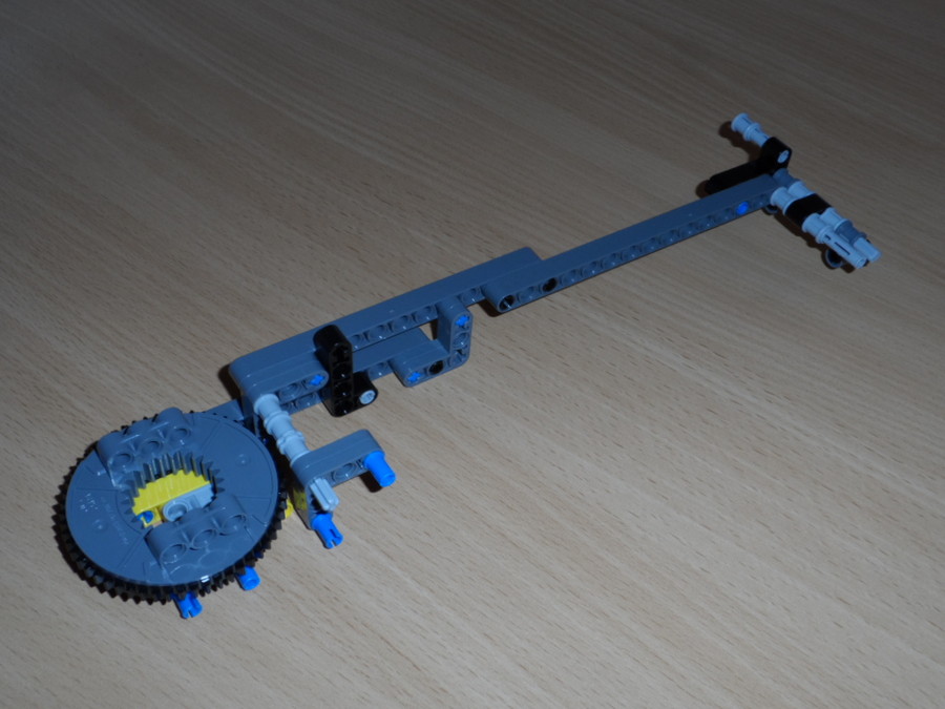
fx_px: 1119
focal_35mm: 41
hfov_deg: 45.8
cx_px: 472
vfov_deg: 35.1
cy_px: 354
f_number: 7.4
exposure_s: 1/15
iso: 100
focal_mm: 6.8
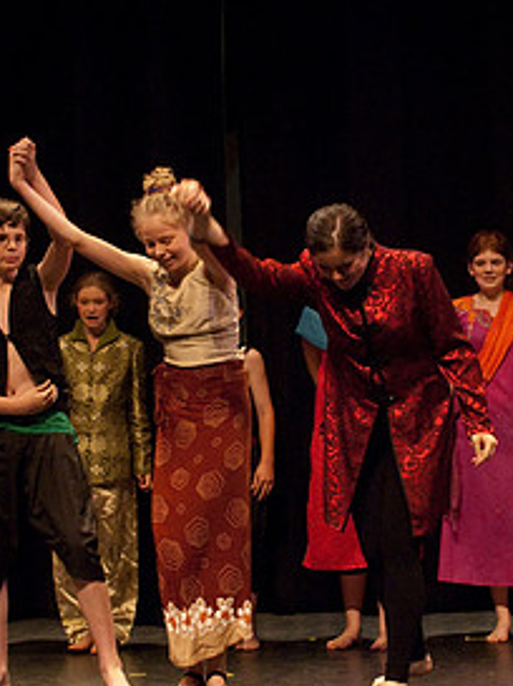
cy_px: 319
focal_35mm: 86
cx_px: 332
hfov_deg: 17.1
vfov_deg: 22.8
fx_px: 1703
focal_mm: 28
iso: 1000
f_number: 2.8
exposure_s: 1/125
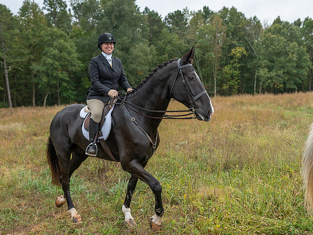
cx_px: 170
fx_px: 389
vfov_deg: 33.6
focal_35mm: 43
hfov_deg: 43.8
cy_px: 122
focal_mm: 35
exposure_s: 1/500
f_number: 3.5
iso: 200
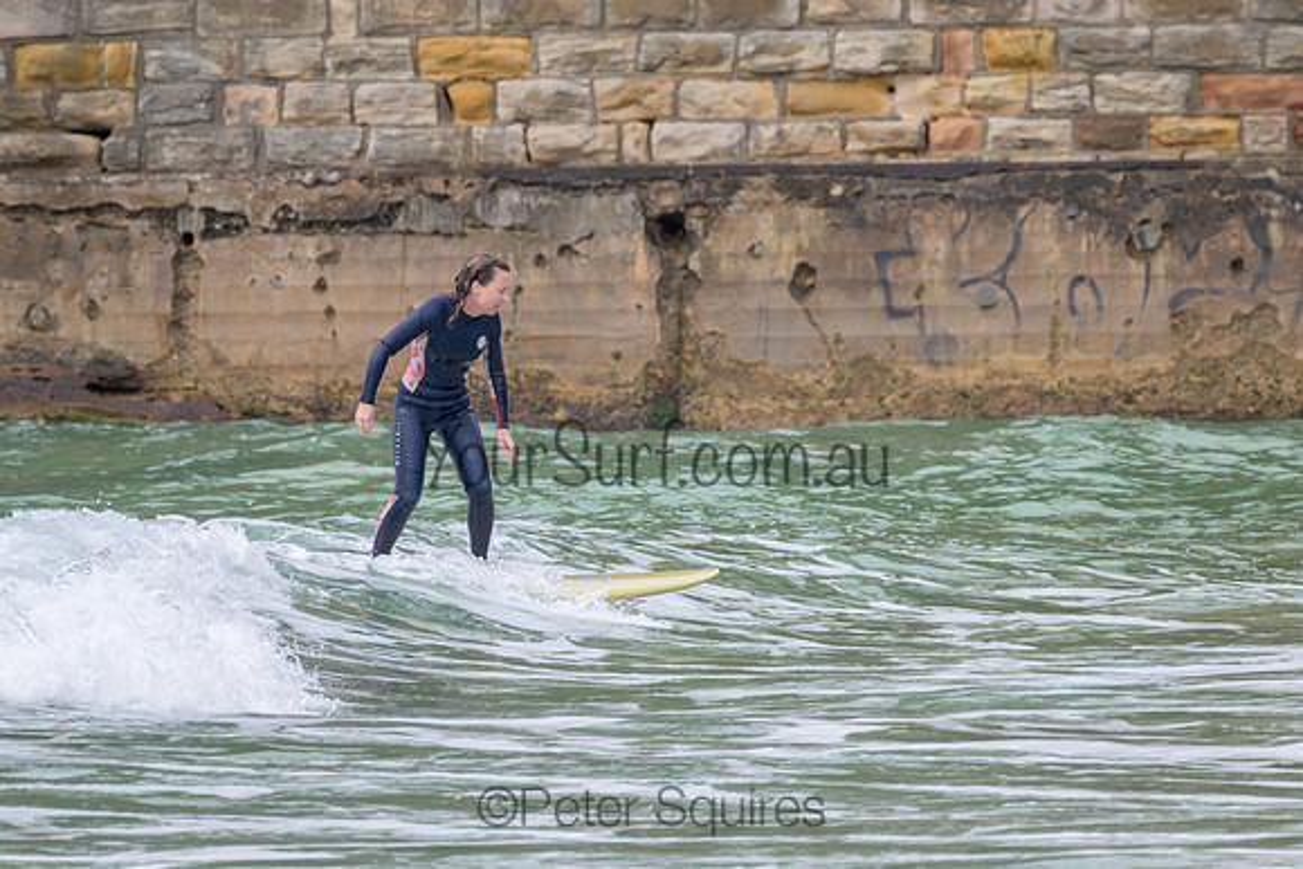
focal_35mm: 853
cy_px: 409
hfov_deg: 2.4
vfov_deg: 1.6
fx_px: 30884
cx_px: 614
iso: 1800
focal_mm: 800
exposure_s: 1/1250
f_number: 11
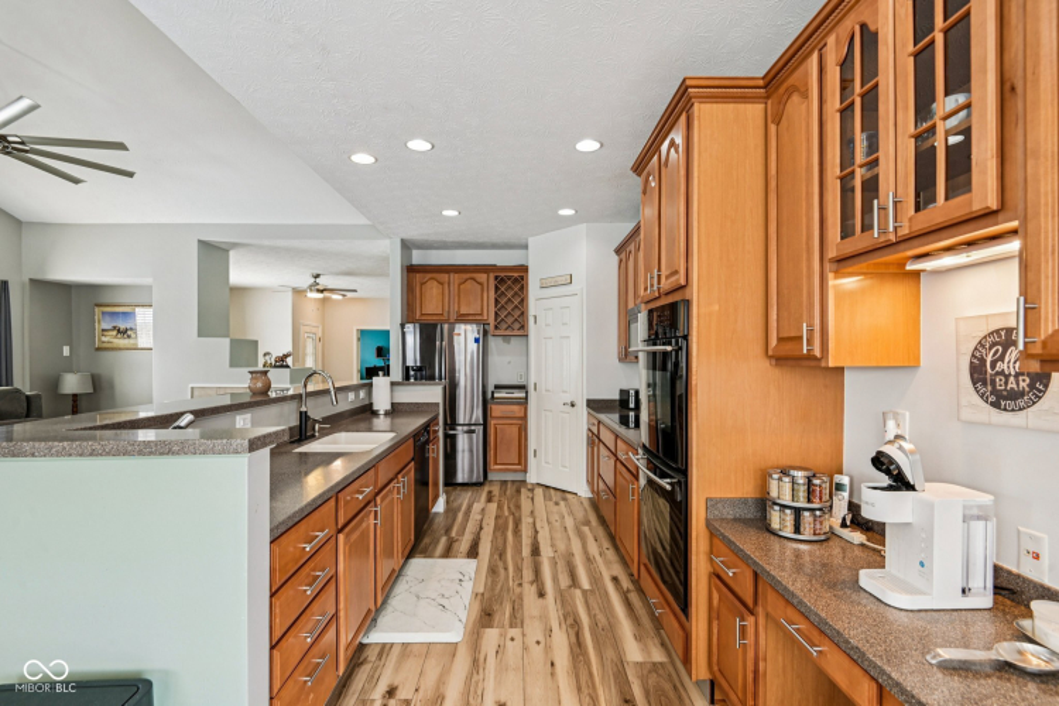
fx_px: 471
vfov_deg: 73.7
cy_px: 353
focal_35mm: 16
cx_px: 530
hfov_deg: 96.7
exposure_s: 1/15
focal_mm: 16
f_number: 8
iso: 360
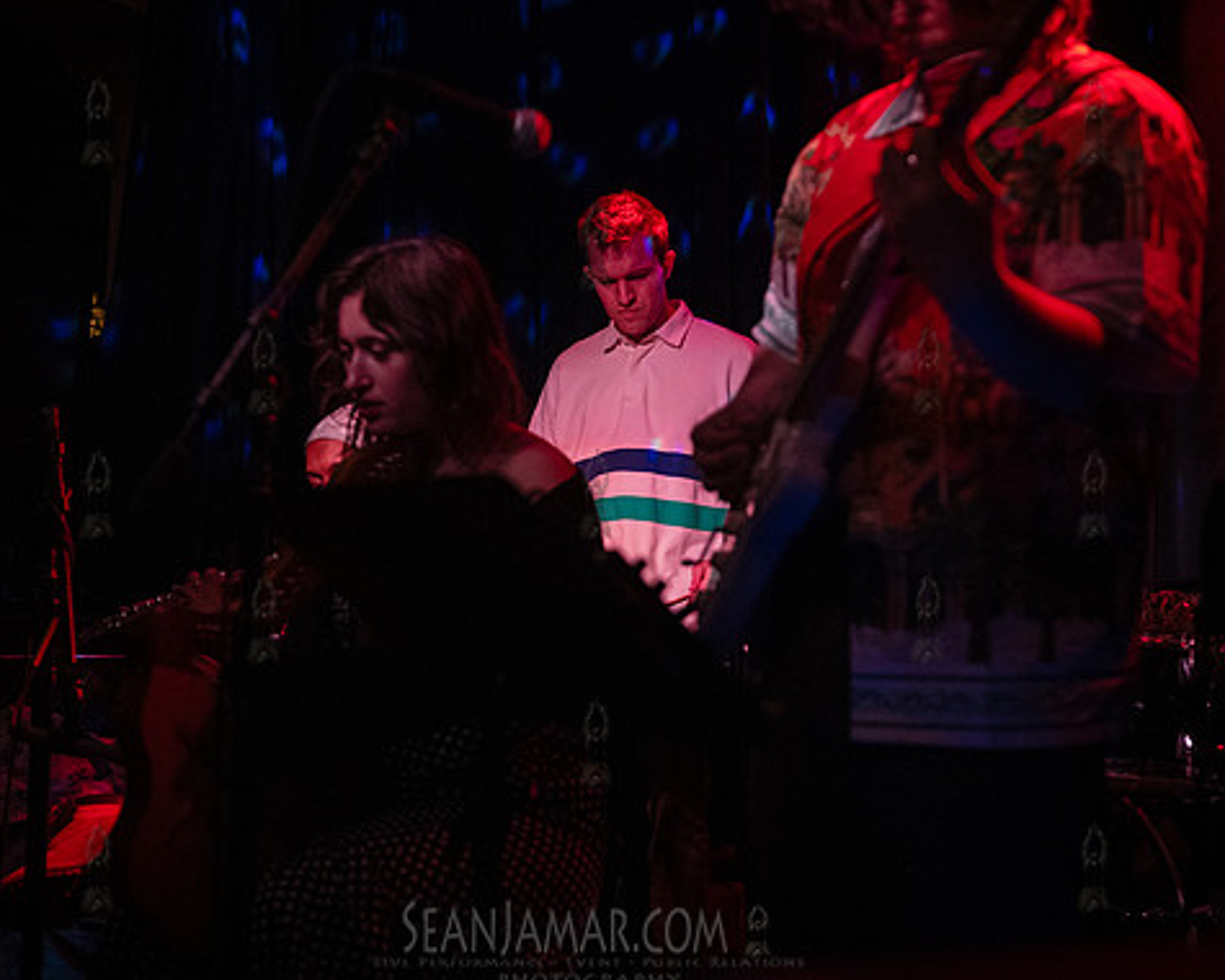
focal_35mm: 55
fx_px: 1994
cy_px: 493
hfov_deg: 34.1
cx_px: 593
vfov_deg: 27.6
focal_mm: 48
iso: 12800
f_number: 3.5
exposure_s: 1/250
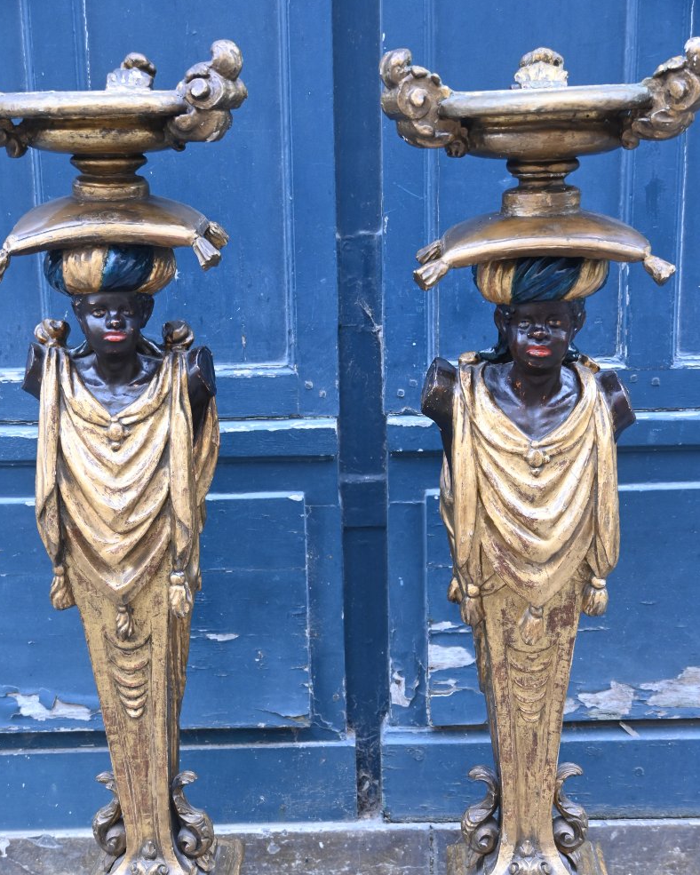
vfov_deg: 38.6
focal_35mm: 48
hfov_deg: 31.5
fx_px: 1243
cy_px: 527
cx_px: 347
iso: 500
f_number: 3.8
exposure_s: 1/125
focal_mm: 28
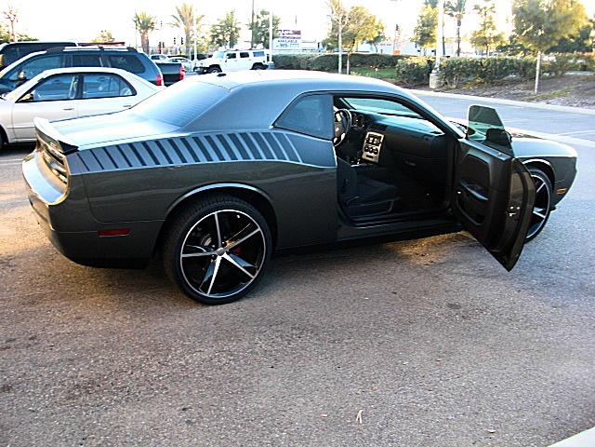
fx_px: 619
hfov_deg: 51.4
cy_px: 224
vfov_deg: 39.7
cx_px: 298
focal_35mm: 36
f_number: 2.8
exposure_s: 1/60
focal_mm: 6.3
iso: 100
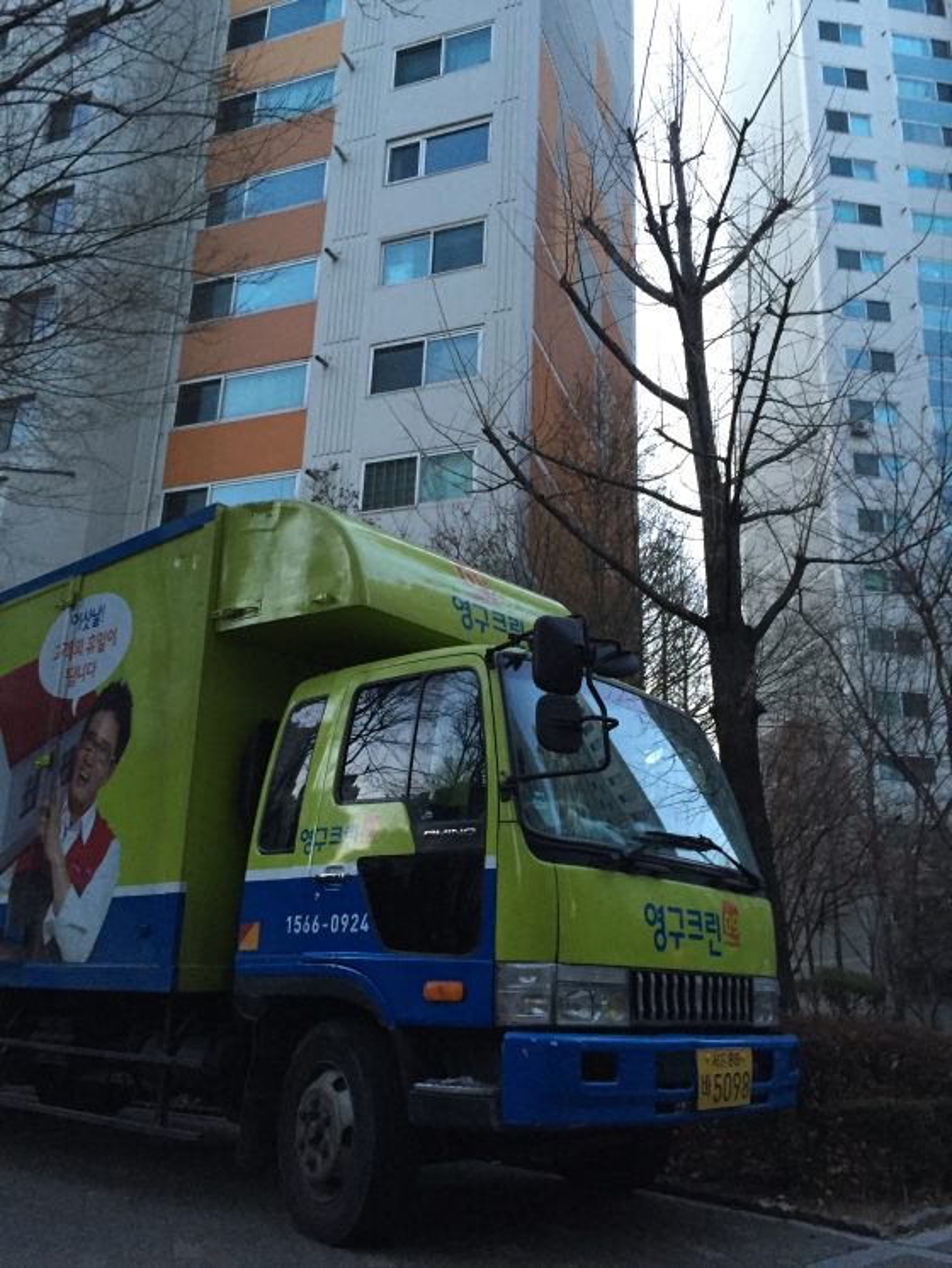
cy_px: 634
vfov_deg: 61.6
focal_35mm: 29
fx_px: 1063
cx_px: 476
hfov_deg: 48.3
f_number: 2.2
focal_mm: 4.15
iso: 250
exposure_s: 1/24
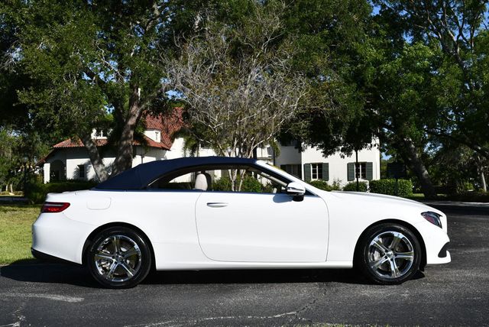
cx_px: 244
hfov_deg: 44.5
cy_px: 164
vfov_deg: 30.6
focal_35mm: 44
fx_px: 598
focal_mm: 22
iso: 100
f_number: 9
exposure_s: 1/320
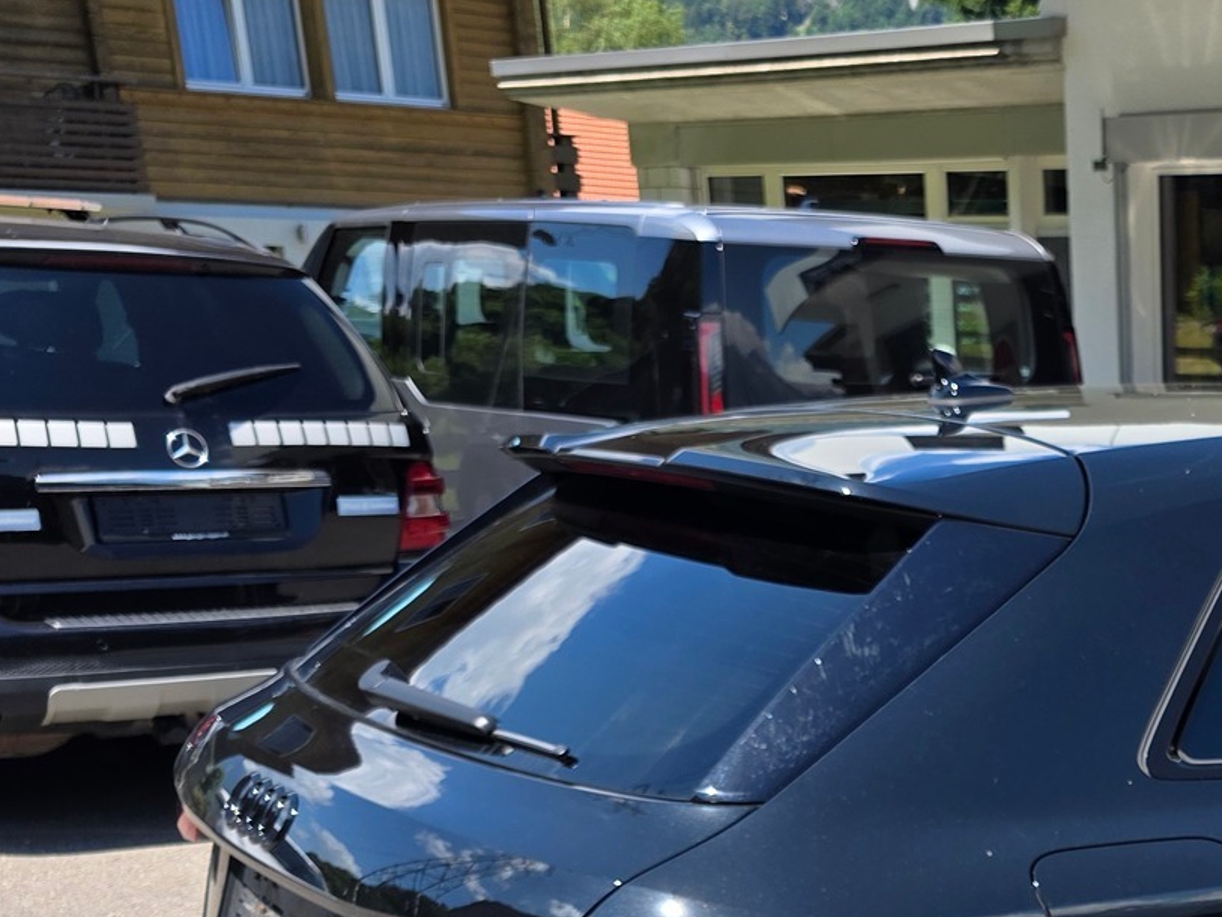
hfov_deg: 30.2
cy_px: 988
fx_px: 2012
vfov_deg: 24.1
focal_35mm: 57
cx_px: 1351
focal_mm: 6.3
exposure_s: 1/2265
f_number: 1.7
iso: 80
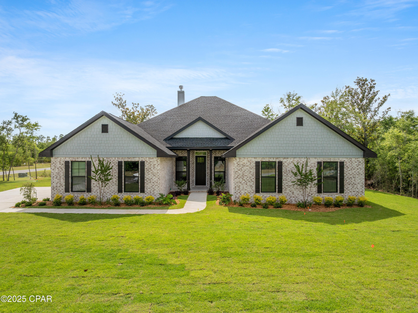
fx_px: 290
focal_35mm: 24
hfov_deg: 71.6
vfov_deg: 56.8
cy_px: 156
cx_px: 209
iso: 150
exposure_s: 1/160
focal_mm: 12.29
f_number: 2.8
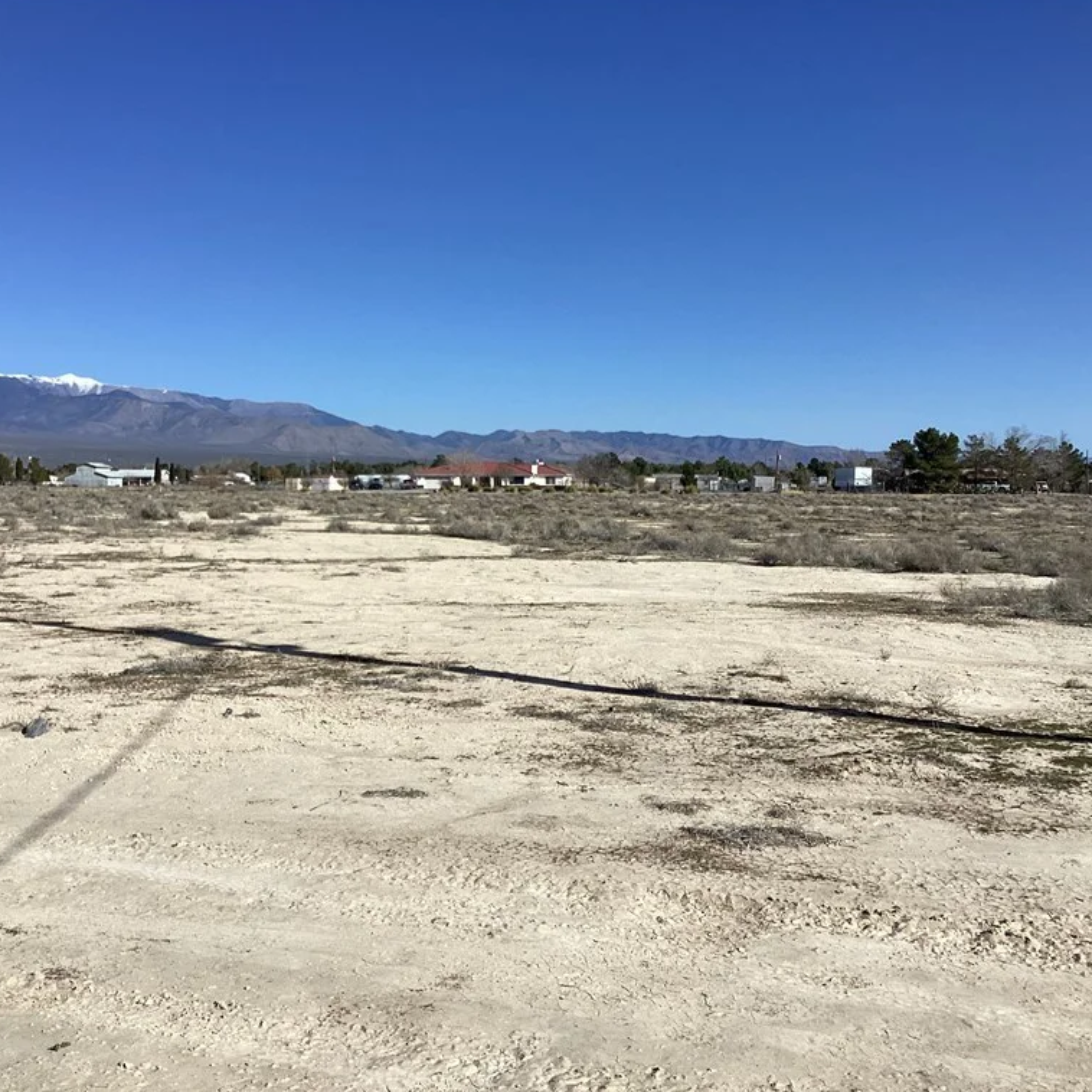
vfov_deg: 44.9
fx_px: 1321
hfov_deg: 44.9
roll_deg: +0.2
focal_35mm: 37
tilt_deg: -0.4
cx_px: 526
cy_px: 545
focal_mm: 3.3
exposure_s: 1/2809
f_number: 2.4
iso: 25
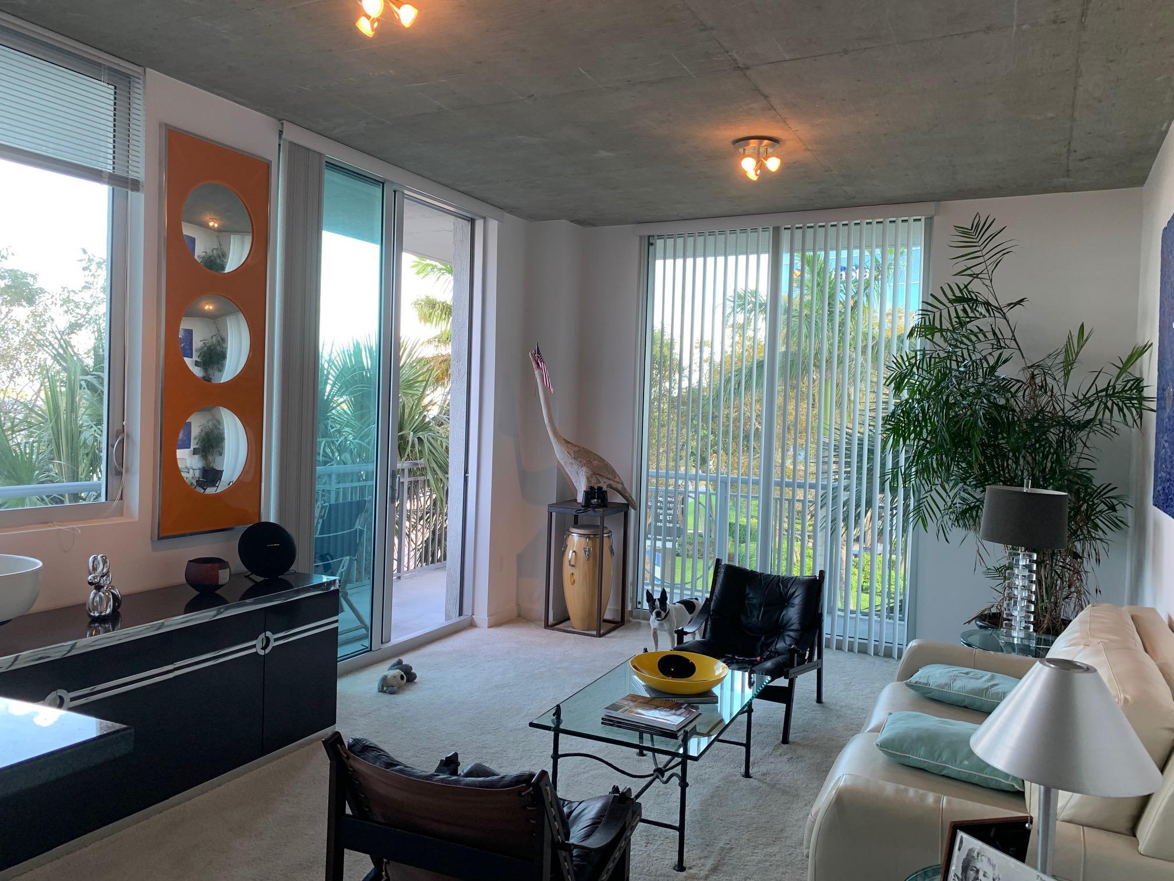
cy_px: 440
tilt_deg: -3.4
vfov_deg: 53.1
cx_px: 587
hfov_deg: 67.3
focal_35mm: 26
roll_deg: -2.1
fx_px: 882
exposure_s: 1/120
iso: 64
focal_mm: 4.25
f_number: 1.8
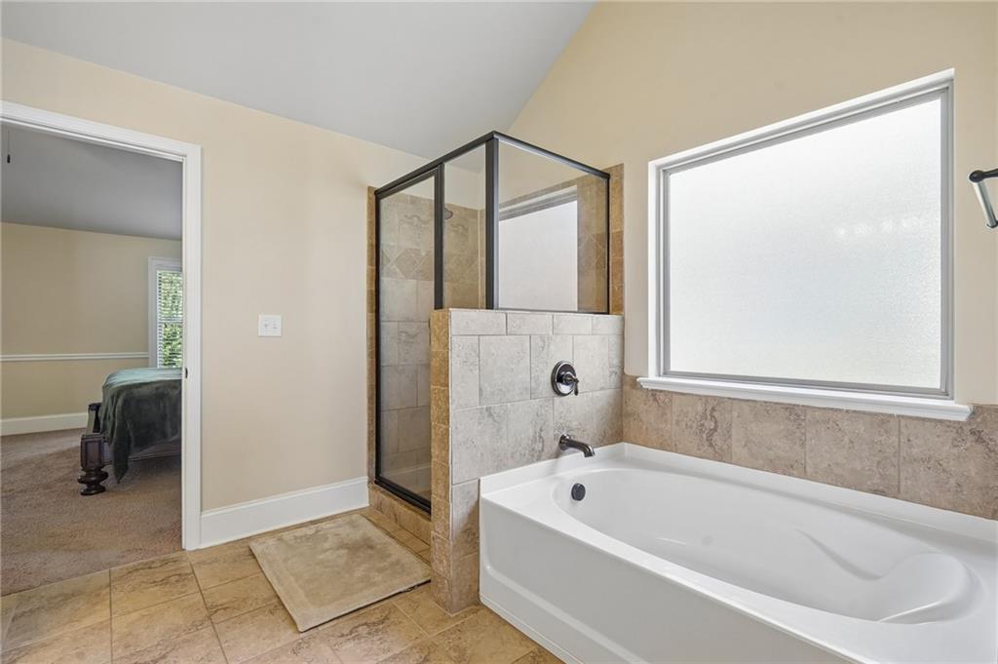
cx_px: 499
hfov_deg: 96.8
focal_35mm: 16
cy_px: 332
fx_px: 443
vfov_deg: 73.7
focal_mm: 16
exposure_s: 1/10
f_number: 8
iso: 400
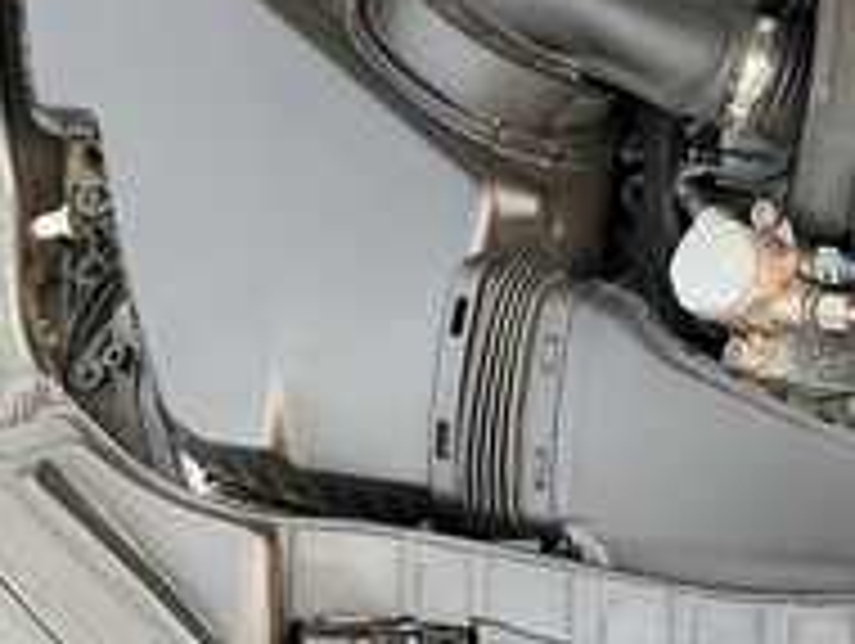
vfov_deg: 23.4
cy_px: 59
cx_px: 752
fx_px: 1509
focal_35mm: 61
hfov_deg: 30.4
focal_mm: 3
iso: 25
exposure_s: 1/122
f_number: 1.8
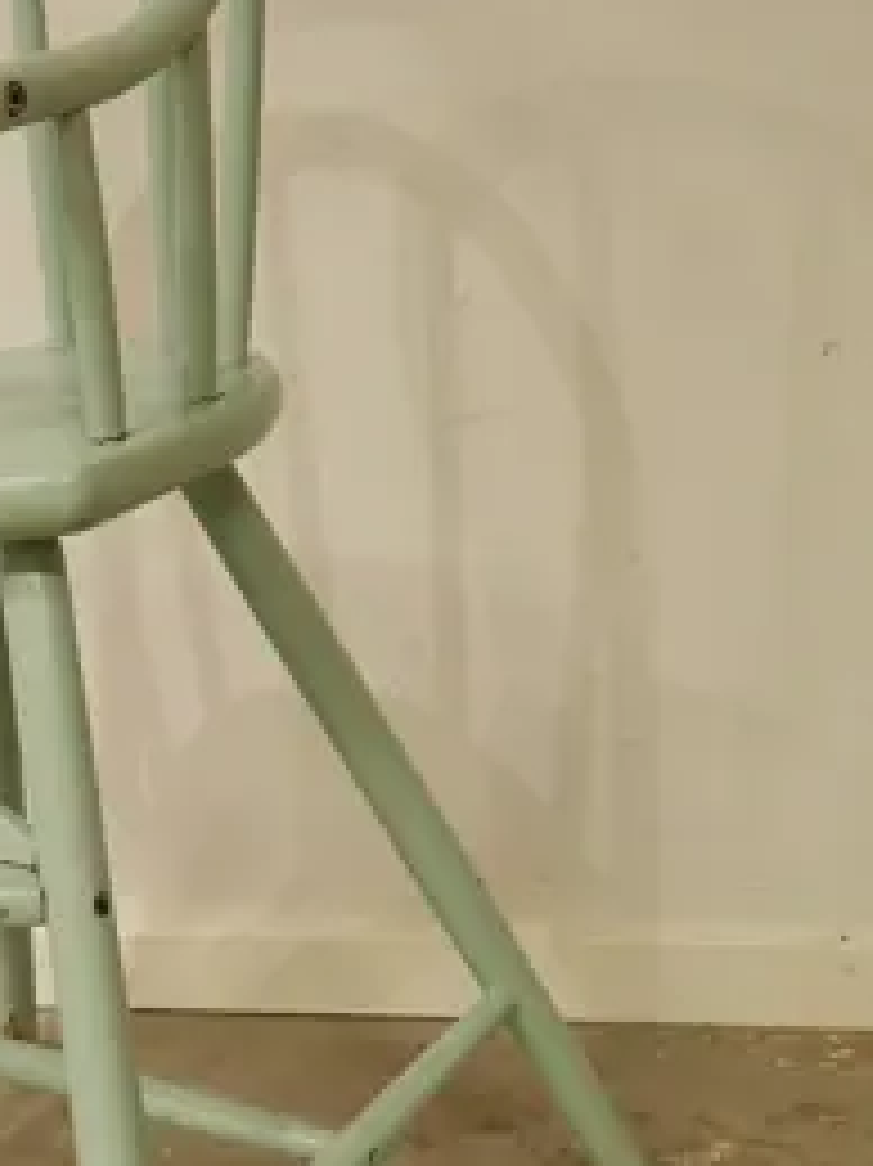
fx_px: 1481
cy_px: 752
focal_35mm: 44
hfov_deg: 31.5
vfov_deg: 42.5
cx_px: 104
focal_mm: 3.33
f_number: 2
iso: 200
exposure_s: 1/40
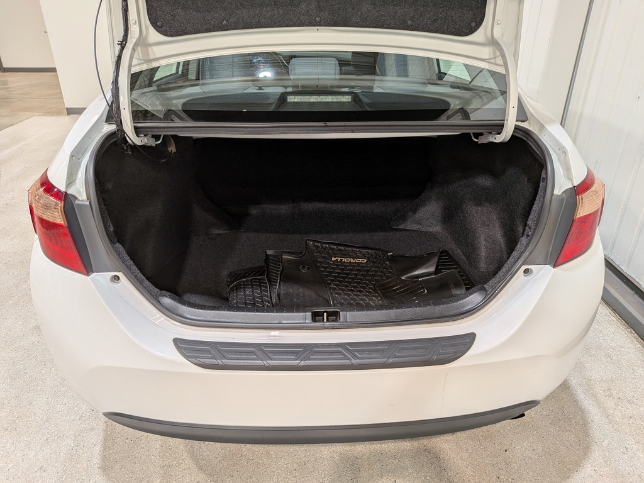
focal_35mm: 24
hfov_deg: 71.6
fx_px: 446
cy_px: 242
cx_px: 322
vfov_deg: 56.8
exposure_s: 1/240
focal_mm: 4.53
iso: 28
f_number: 1.7
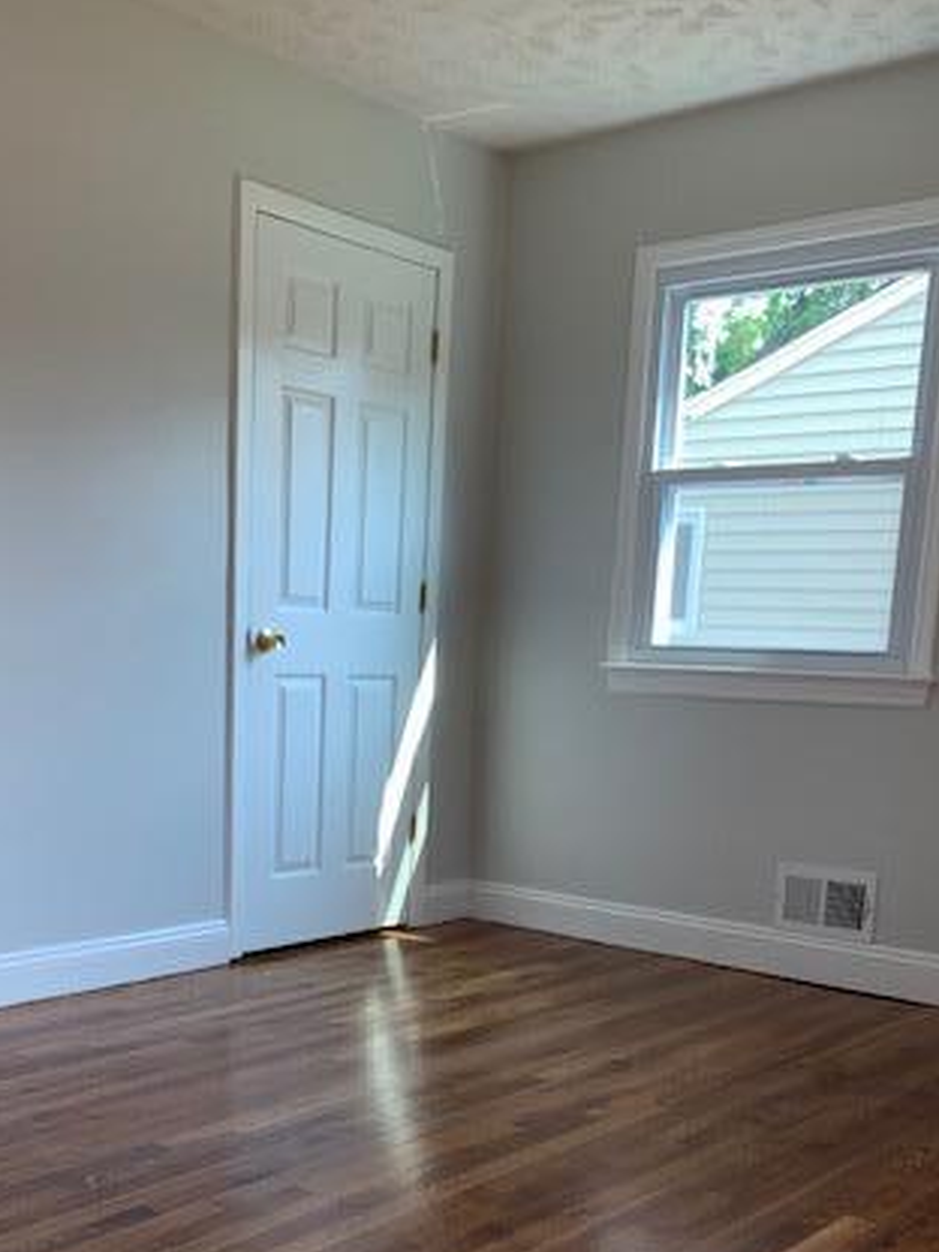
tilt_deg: -11.0
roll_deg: -1.4
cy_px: 951
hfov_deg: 35.8
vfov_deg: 45.1
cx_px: 370
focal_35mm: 40
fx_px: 1447
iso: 32
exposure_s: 1/120
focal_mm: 4.25
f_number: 1.8
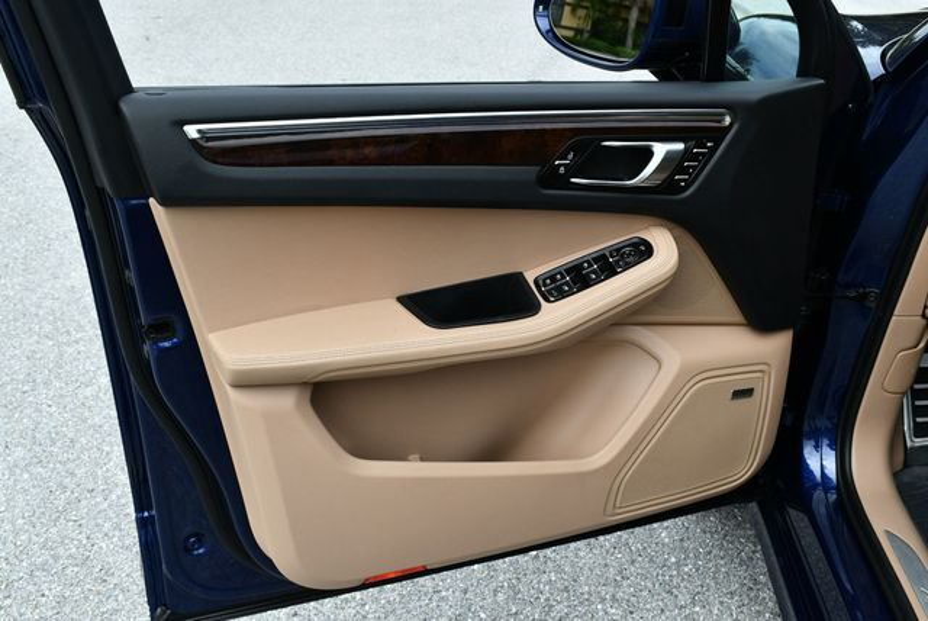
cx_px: 464
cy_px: 310
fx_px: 929
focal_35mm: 36
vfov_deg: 36.9
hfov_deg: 53.1
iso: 200
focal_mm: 18
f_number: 7.1
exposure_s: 1/250
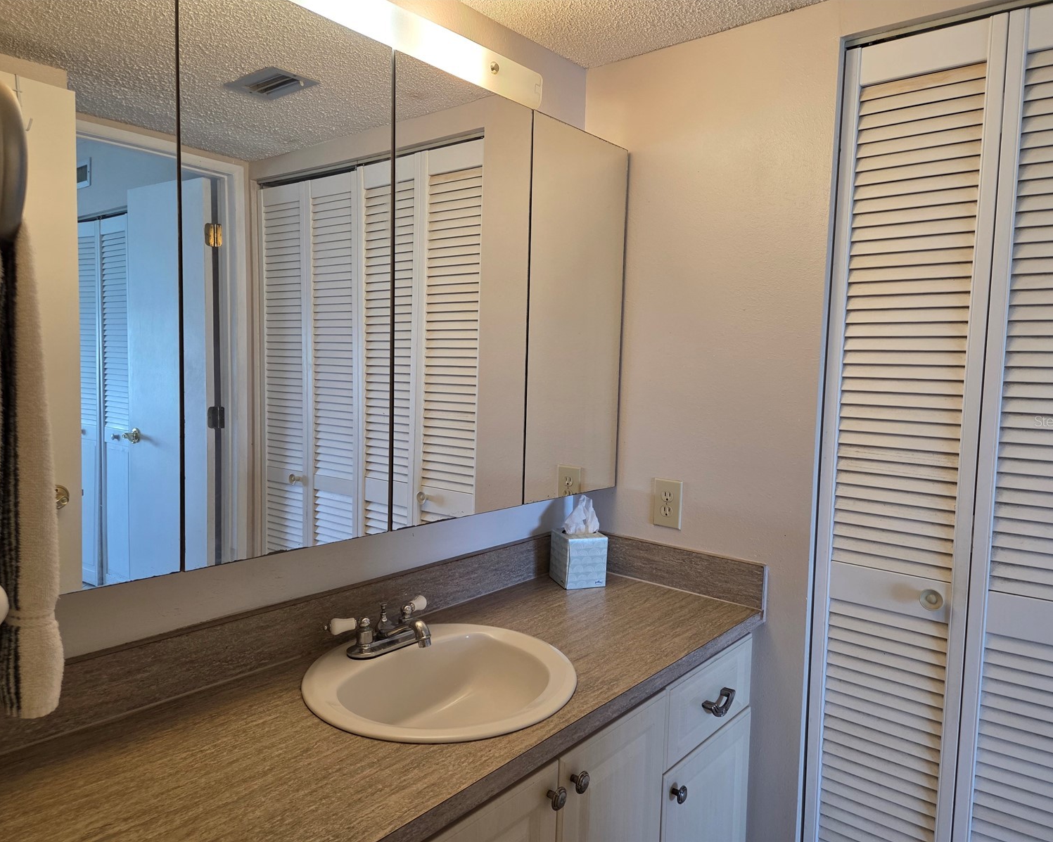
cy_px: 421
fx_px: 748
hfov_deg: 70.3
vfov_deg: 58.8
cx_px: 538
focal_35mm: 24
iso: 160
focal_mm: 5.4
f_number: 1.8
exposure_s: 1/120
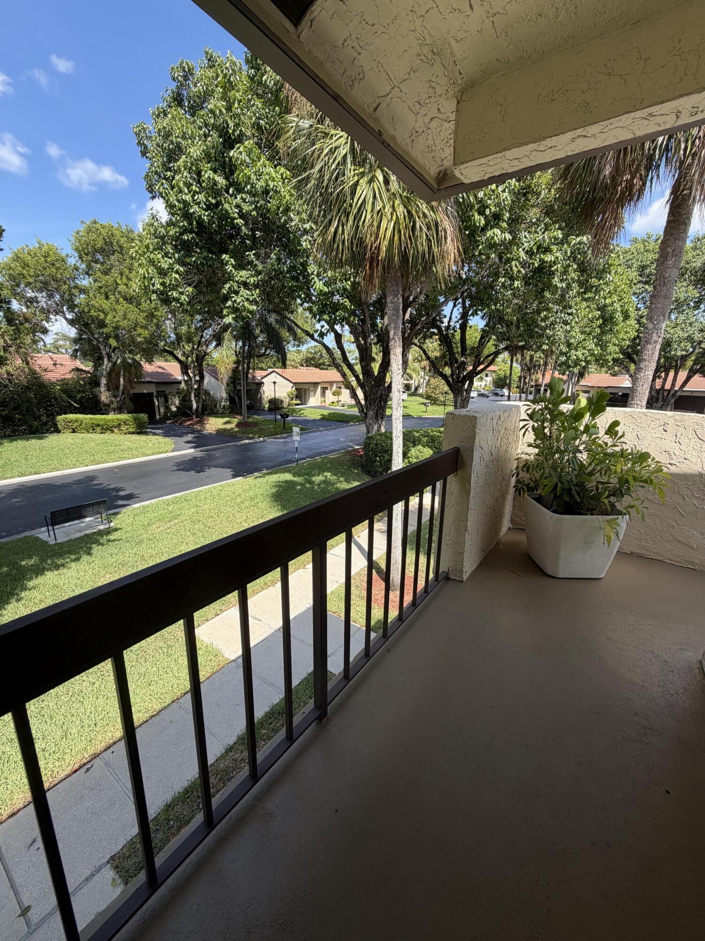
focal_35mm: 14
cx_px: 352
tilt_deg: -14.6
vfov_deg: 102.1
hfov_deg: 85.7
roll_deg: -0.5
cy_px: 470
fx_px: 380
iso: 50
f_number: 2.2
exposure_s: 1/502
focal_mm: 2.22
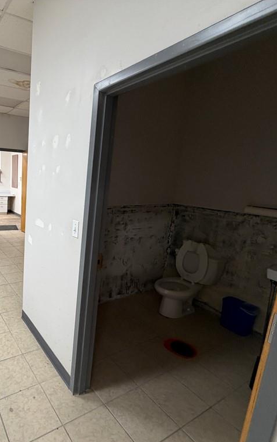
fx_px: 242
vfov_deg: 85.1
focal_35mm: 20
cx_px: 46
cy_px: 222
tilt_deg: -11.7
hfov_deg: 54.5
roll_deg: -1.7
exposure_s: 1/60
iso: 160
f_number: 2.2
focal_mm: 2.22
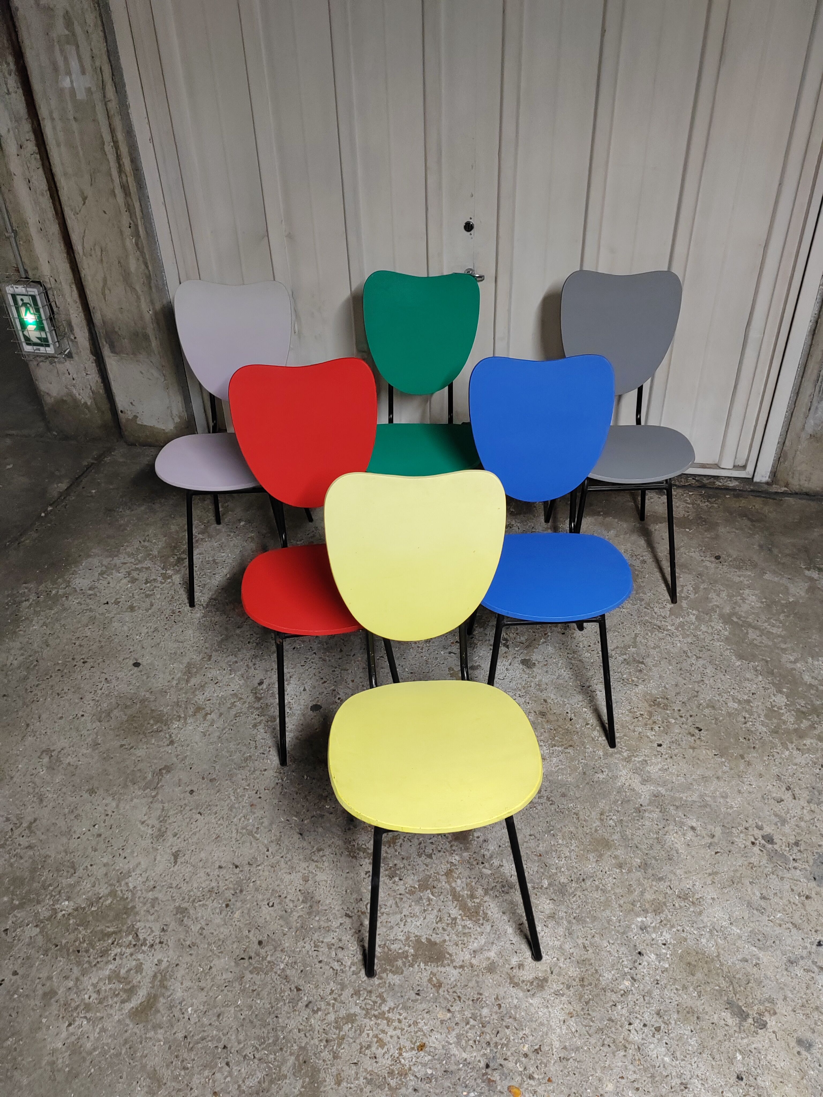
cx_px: 412
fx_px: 856
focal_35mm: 27
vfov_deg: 65.3
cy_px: 548
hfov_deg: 51.4
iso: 1600
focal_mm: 5.52
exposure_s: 1/100
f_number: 1.9
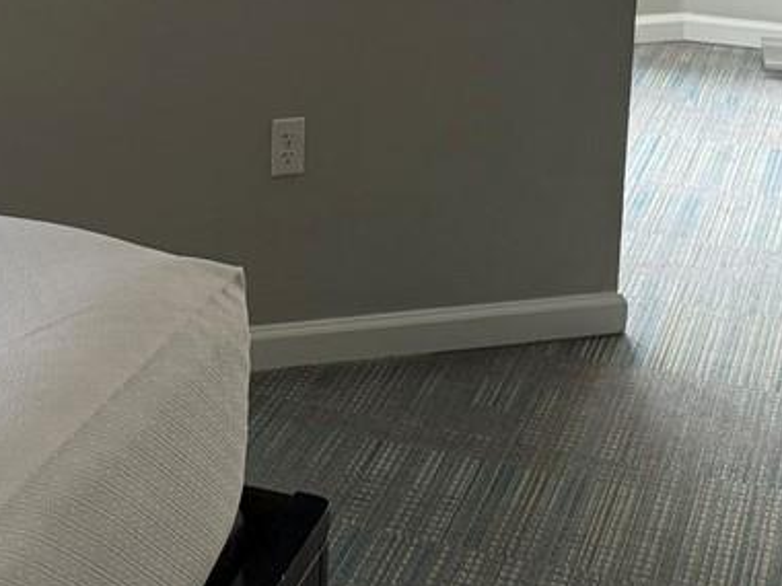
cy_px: -95
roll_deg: -0.9
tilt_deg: -8.4
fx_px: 2282
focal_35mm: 101
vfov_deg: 14.2
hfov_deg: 18.4
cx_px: -156
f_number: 1.78
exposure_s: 1/60
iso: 160
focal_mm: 6.76
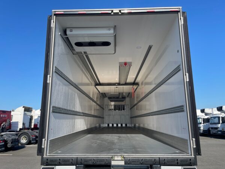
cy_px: 84
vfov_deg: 53.1
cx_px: 112
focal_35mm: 26
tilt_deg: +14.7
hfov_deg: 67.3
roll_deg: +1.8
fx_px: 169
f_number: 1.6
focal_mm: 4.2
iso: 32
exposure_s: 1/2451
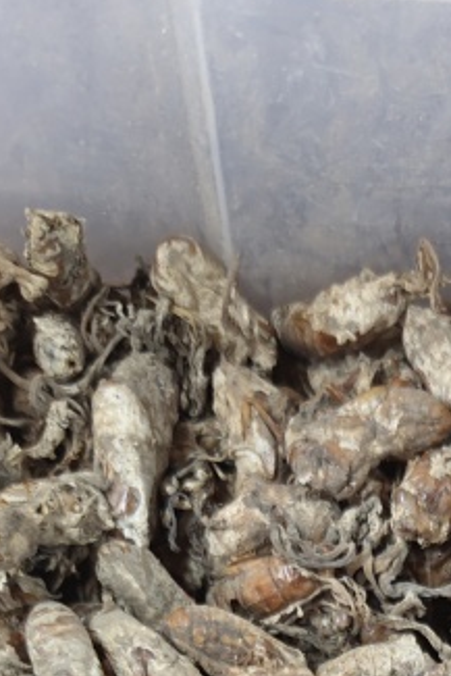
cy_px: 1097
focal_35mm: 82
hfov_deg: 16.3
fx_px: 1539
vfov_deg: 20.2
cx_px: 455
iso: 485
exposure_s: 1/50
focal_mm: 5.56
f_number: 1.88
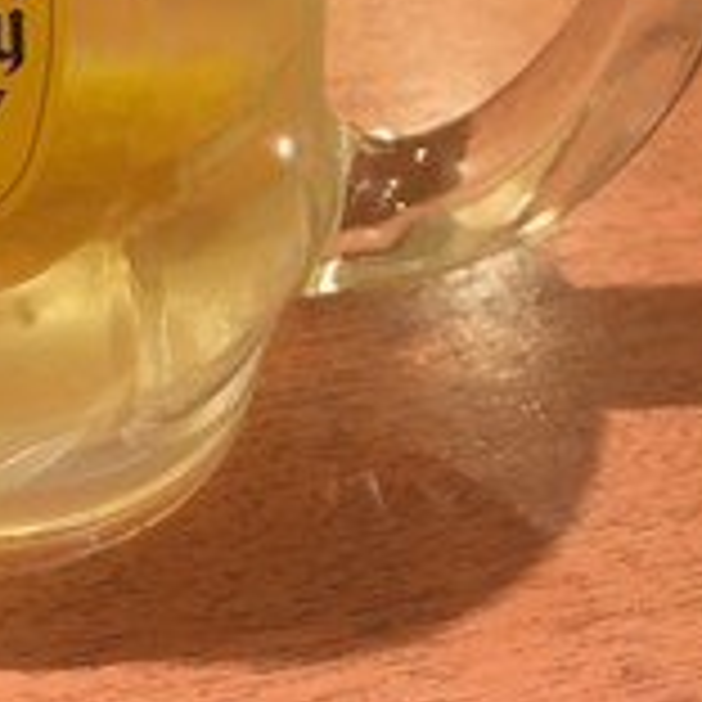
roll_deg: +3.4
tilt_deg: -25.6
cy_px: -284
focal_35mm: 74
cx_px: 90
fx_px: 1698
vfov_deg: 20.7
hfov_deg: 22.9
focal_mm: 4.15
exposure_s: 1/33
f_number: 2.2
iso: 250
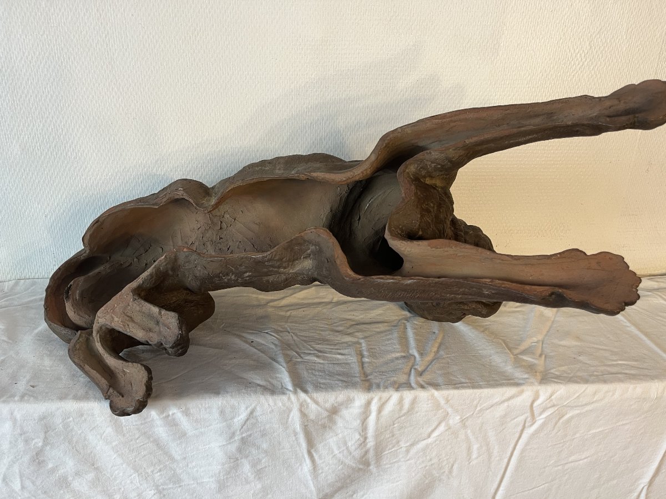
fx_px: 500
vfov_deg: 53.1
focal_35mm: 26
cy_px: 250
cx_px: 333
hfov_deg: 67.3
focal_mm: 5.1
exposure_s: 1/50
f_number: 1.6
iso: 100
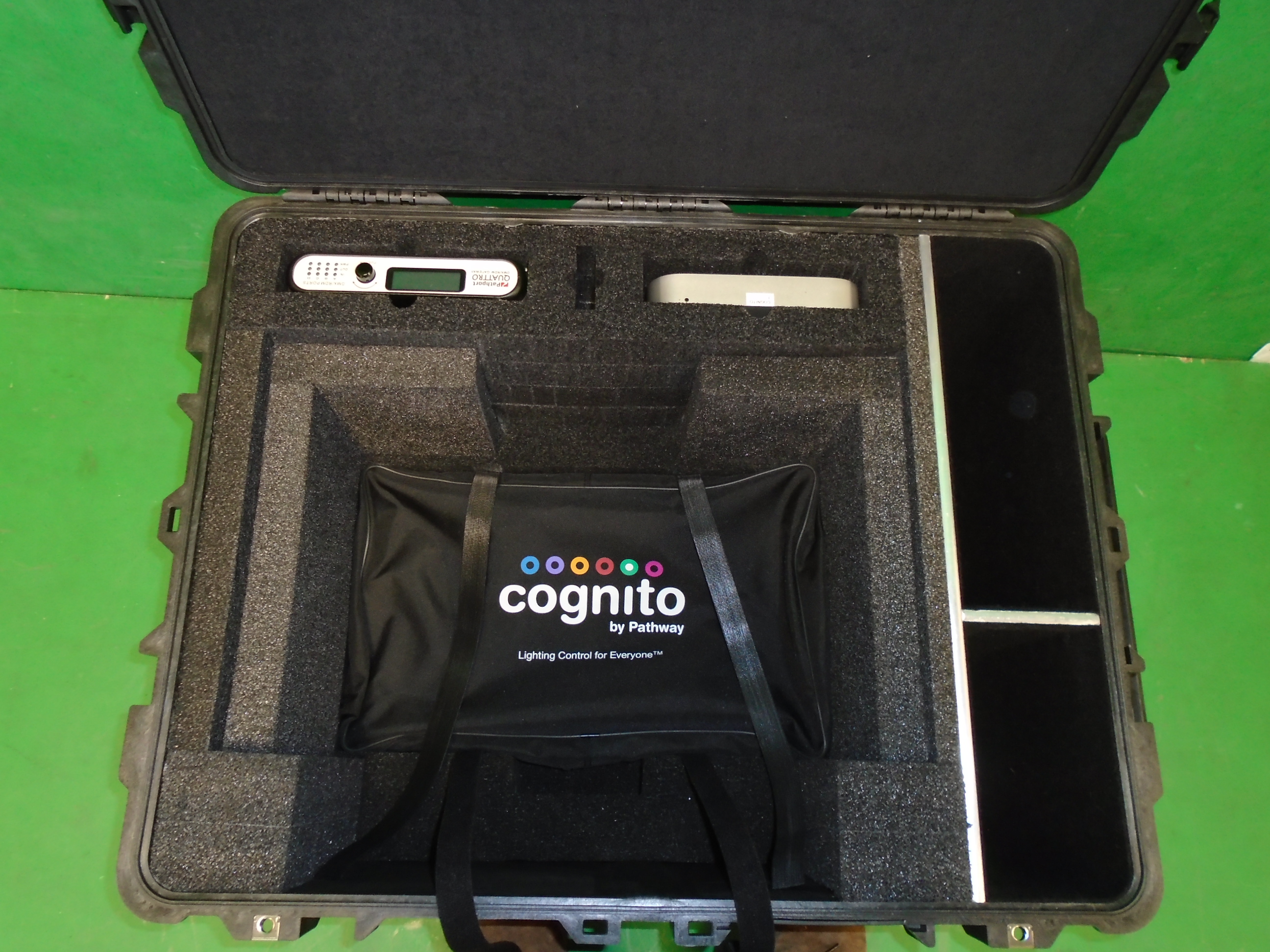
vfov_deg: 53.1
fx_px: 954
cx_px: 635
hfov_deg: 67.3
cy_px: 476
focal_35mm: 26
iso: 200
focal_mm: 4.6
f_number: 3.2
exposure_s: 1/30
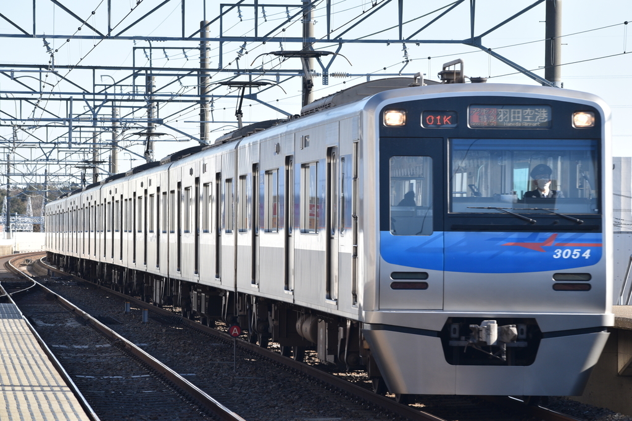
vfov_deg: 7.5
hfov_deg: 11.2
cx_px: 316
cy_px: 210
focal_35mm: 183
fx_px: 3213
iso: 200
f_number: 9
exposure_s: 1/160
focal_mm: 122
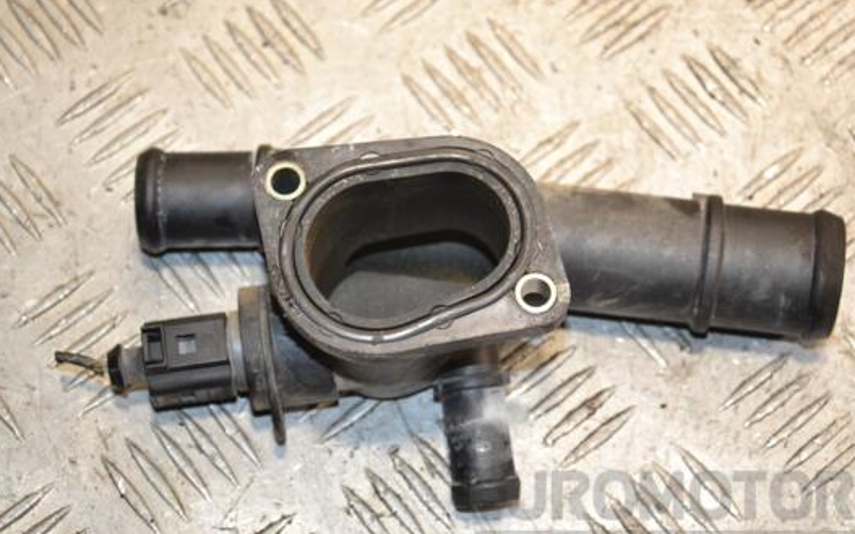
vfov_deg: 15.0
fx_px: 2027
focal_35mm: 87
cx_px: 440
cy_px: 279
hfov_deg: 23.8
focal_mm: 50
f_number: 5
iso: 800
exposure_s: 1/125
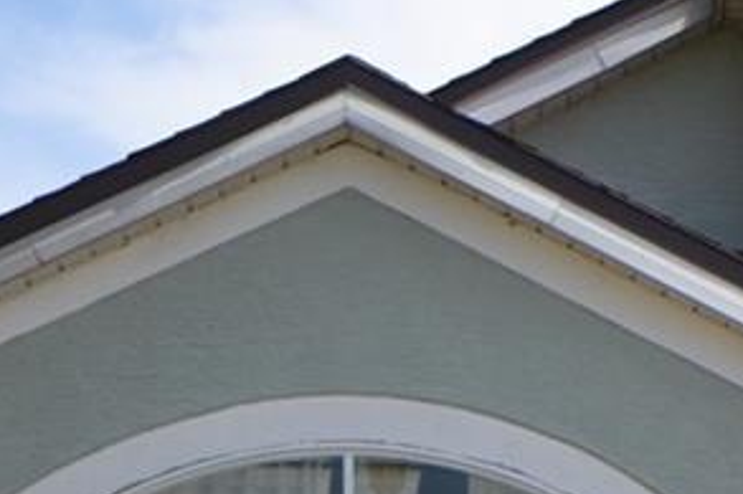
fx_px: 3212
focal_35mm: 156
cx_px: 766
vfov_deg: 8.5
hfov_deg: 13.0
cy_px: 803
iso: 100
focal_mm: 19
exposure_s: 1/250
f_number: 8
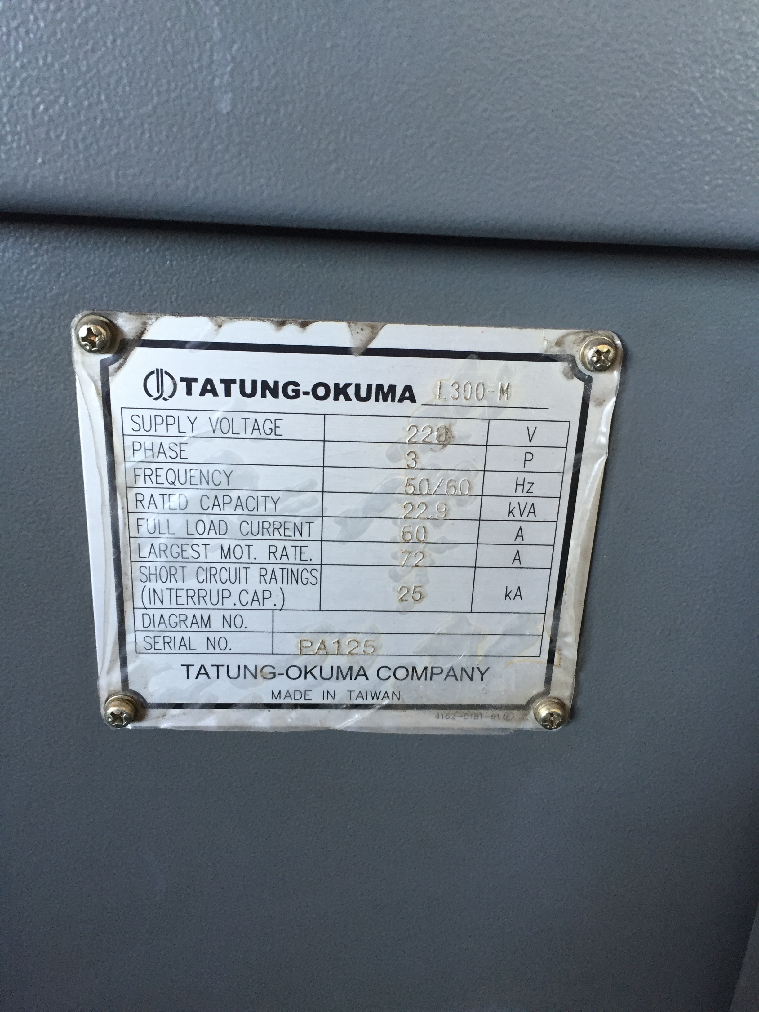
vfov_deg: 61.7
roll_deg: -3.3
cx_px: 380
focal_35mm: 29
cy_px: 506
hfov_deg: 48.2
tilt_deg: -19.8
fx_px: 848
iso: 100
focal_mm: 4.15
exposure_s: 1/30
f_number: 2.2
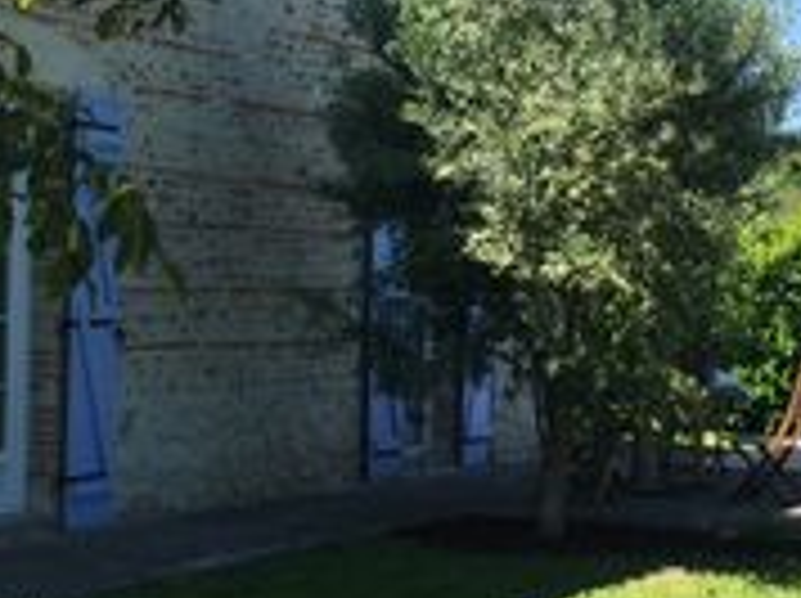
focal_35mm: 98
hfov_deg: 20.0
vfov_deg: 15.1
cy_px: 265
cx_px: 288
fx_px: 2265
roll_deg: -1.3
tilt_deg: +0.3
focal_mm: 4.15
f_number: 2.2
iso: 32
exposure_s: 1/1163
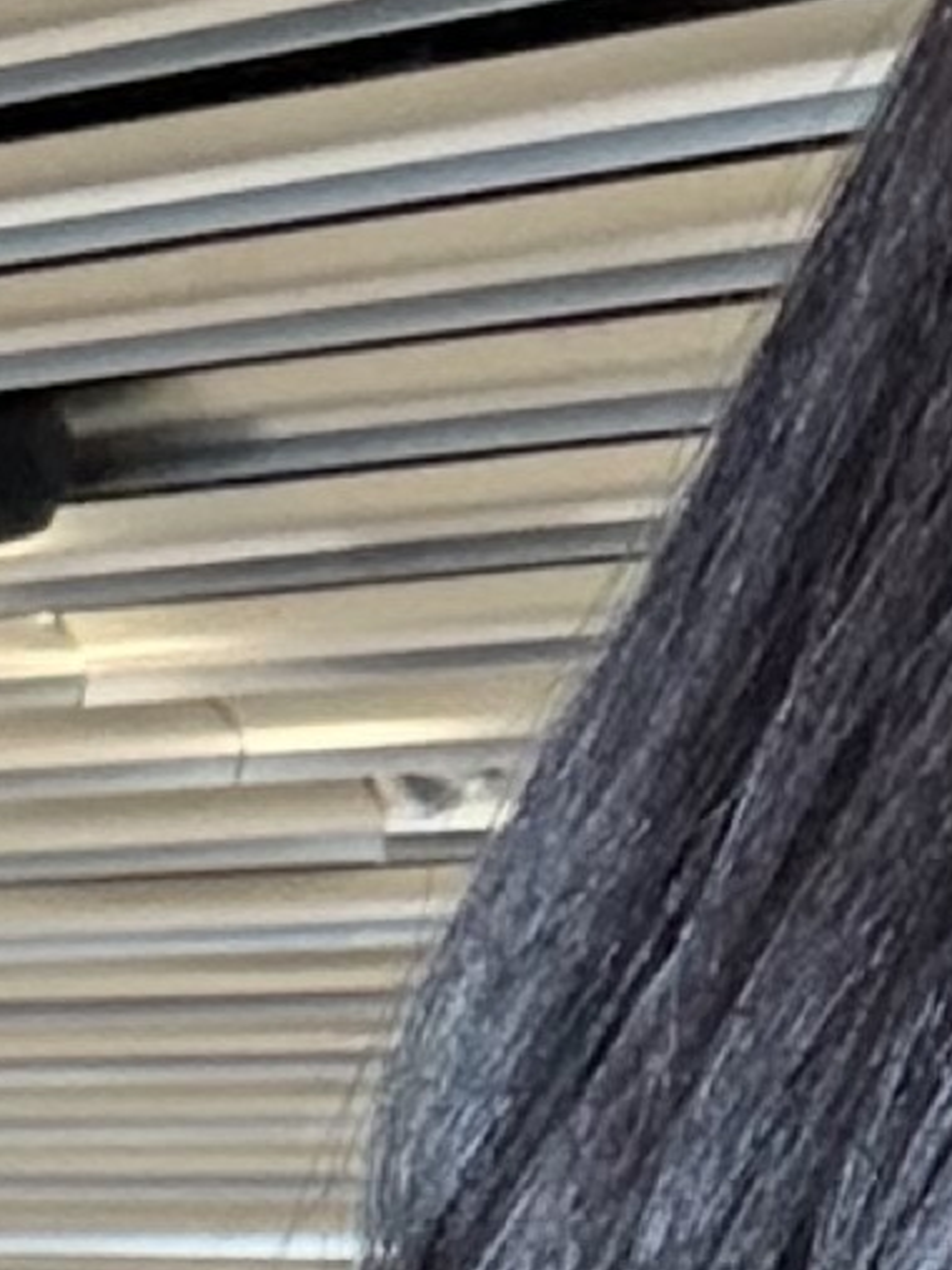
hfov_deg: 7.7
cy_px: 1901
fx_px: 6713
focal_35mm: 183
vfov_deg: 10.4
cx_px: 2049
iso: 250
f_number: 1.9
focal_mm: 2.69
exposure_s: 1/30
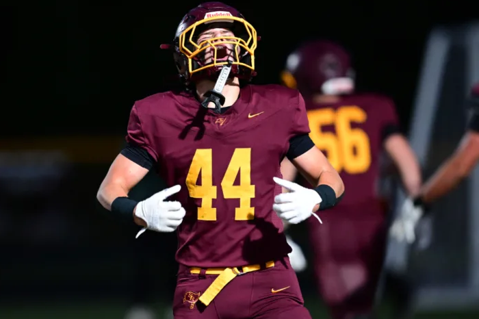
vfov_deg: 3.2
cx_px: 236
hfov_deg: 4.8
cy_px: 166
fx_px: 5705
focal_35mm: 429
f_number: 3.2
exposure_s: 1/1000
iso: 5000
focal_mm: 400
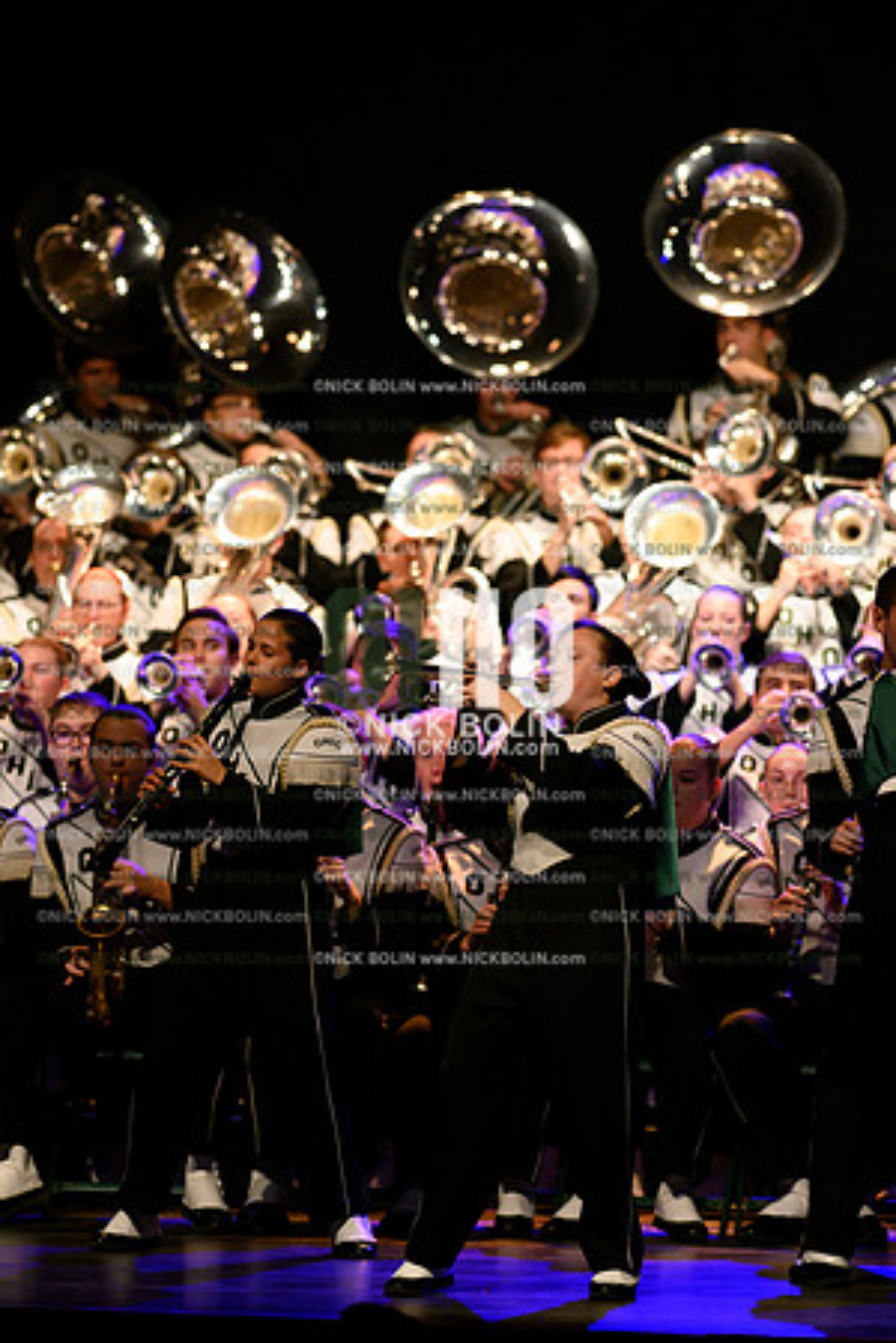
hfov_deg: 4.6
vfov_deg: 6.9
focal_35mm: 300
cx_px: 448
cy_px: 672
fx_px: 11199
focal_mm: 300
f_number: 4
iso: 6400
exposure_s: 1/500
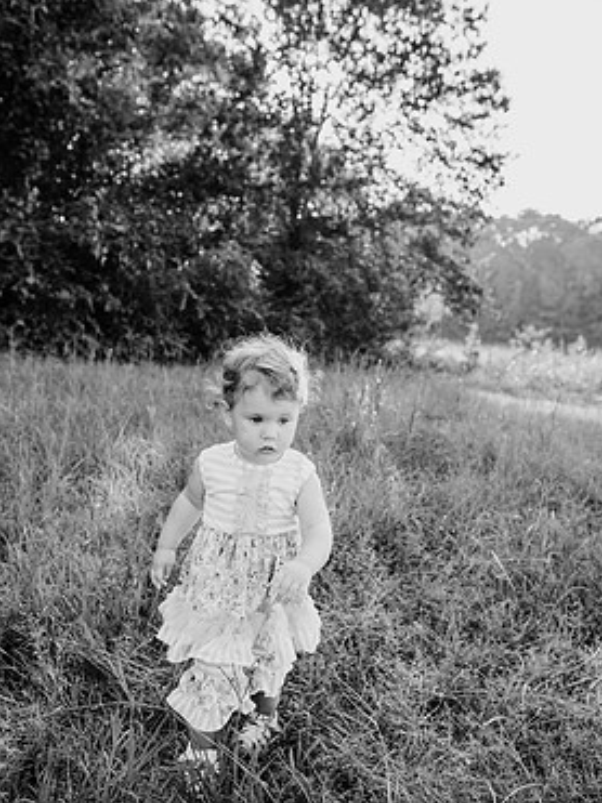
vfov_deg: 63.4
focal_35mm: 28
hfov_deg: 49.7
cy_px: 420
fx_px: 650
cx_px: 288
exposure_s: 1/640
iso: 200
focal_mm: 24
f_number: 3.5
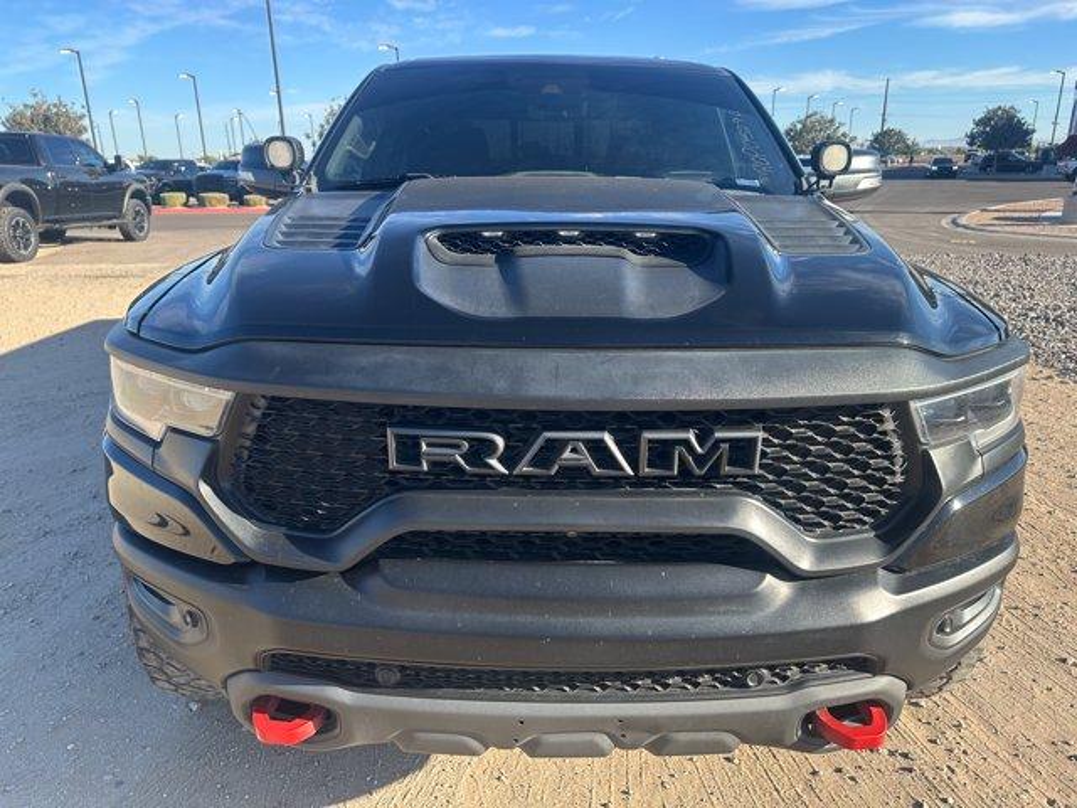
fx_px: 747
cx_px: 538
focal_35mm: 24
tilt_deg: -17.0
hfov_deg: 71.6
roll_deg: +1.1
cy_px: 404
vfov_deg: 56.8
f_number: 1.78
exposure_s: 1/1072
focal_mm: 6.86
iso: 80
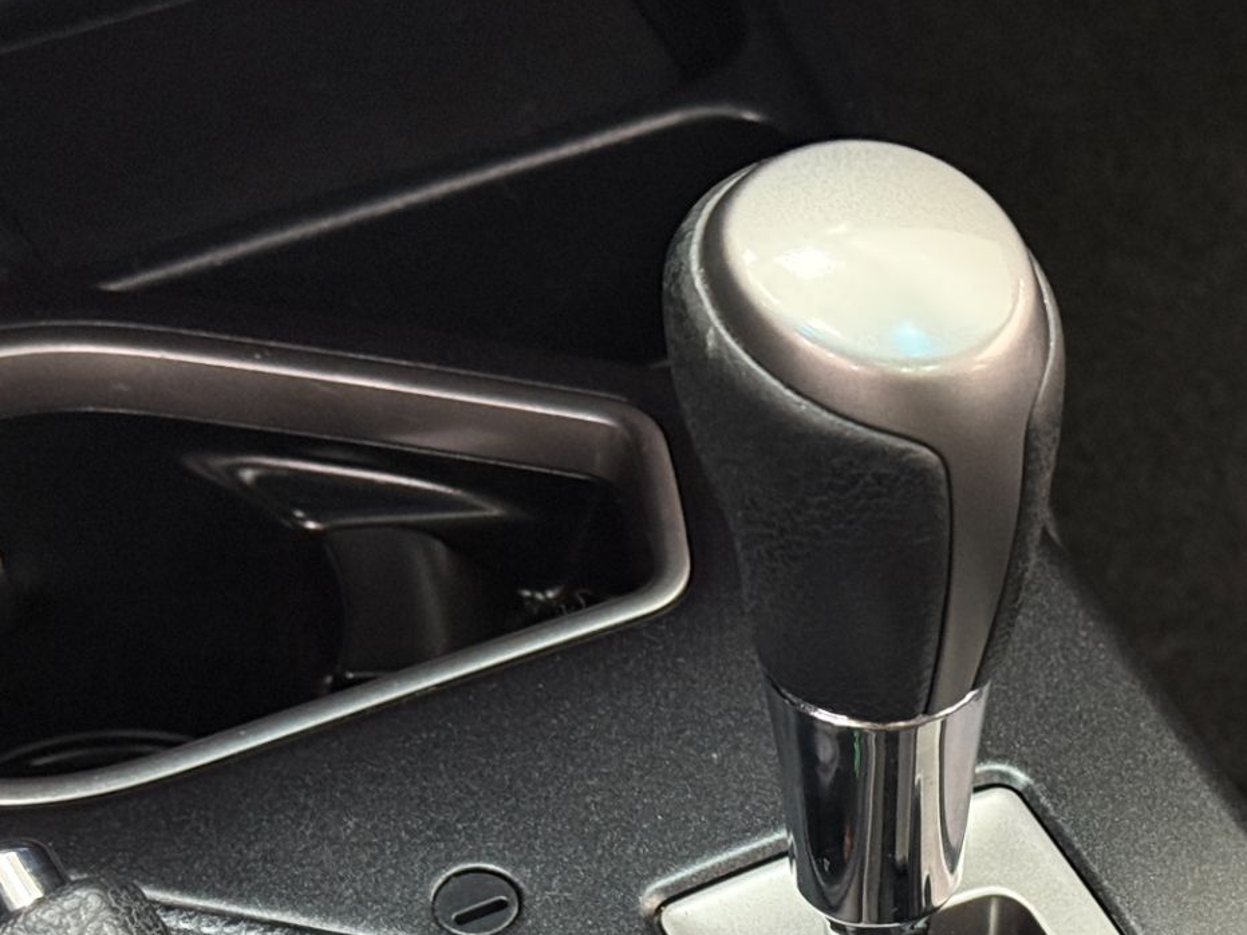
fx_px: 3566
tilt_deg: -50.7
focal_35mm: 99
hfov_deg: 19.7
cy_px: 927
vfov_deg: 14.7
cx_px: 911
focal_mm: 6.76
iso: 640
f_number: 1.78
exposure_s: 1/30
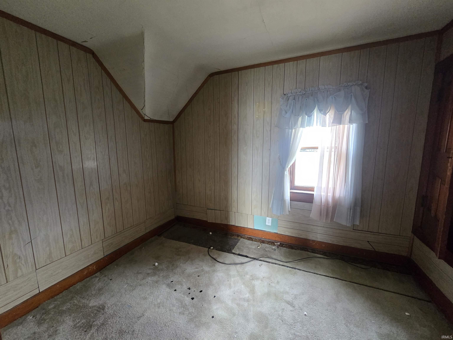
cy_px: 170
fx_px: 170
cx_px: 226
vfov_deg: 89.9
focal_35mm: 13
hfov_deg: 106.2
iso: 800
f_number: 2.2
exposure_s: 1/60
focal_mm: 2.2
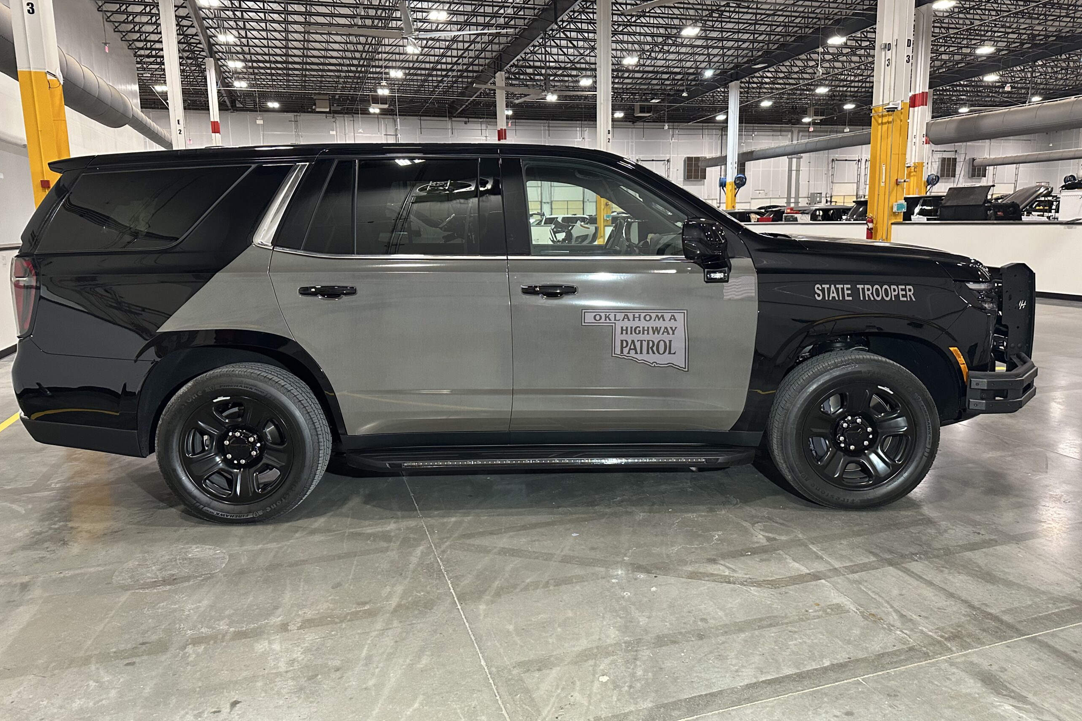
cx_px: 541
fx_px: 751
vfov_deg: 51.3
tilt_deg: -8.7
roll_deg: +1.0
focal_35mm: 25
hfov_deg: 71.5
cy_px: 338
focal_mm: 6.86
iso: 400
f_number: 1.78
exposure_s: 1/60
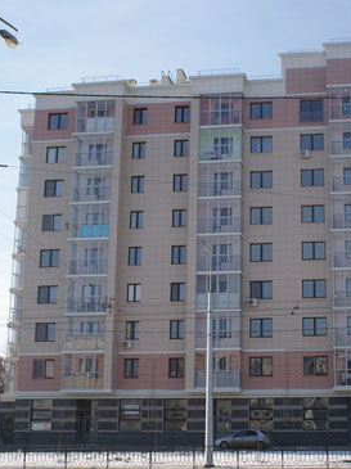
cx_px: 287
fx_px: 826
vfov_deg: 31.7
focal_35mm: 61
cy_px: 235
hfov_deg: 23.6
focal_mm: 28
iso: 100
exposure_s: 1/200
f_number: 8
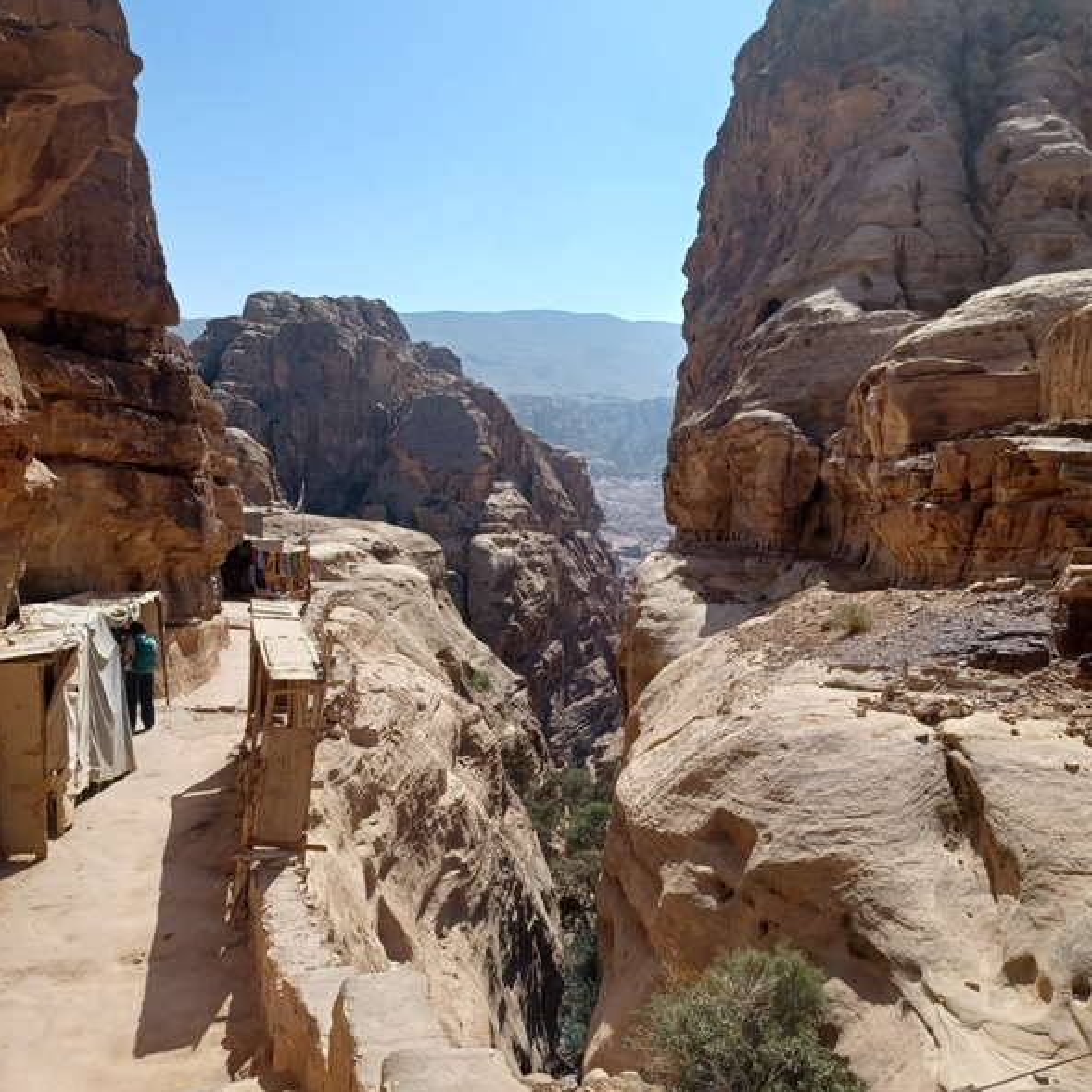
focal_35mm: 30
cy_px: 621
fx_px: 1071
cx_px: 554
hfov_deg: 54.0
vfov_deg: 53.9
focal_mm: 4.6
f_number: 1.8
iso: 32
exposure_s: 1/683
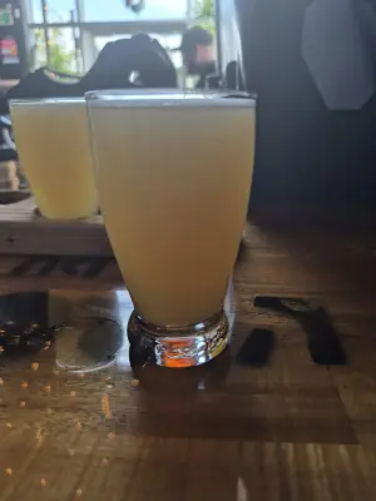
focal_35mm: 23
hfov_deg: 58.9
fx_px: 333
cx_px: 188
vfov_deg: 73.9
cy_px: 250
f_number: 1.8
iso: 100
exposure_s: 1/120
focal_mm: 5.4
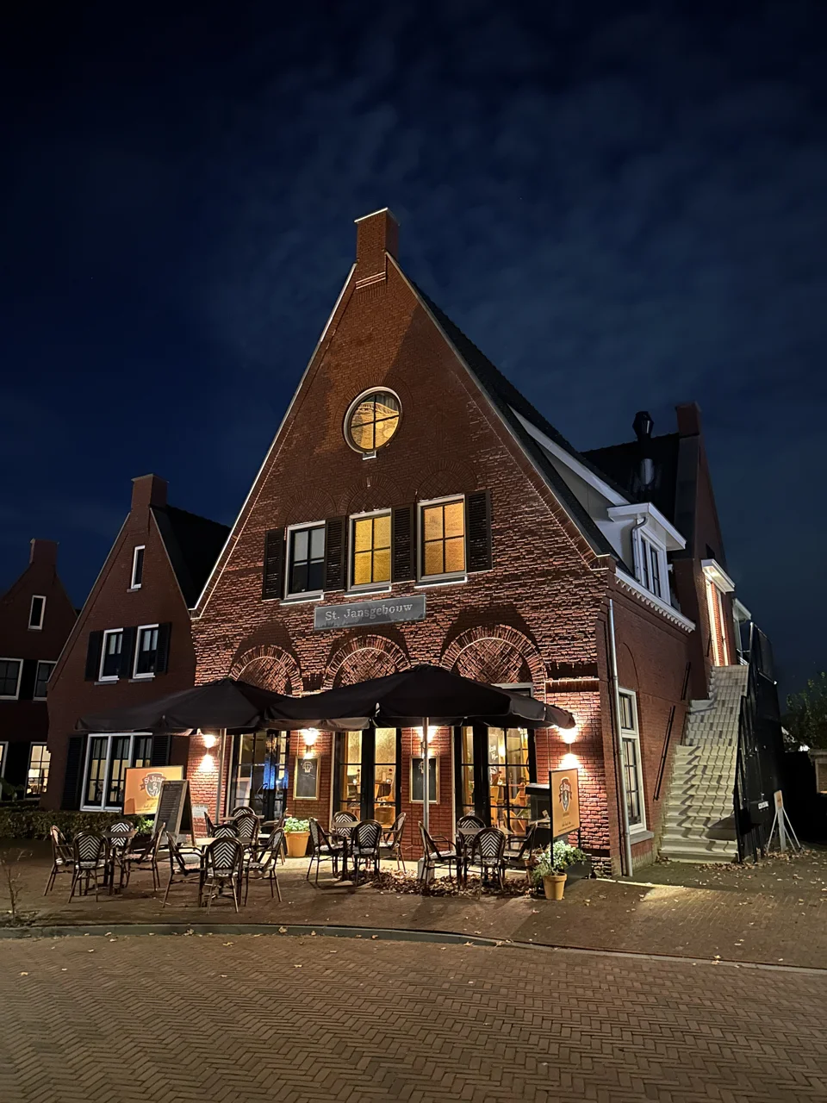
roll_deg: +0.0
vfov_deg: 71.6
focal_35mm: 24
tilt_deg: +15.7
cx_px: 414
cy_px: 552
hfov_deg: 56.8
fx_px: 765
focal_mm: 6.86
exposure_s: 1/9
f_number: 1.78
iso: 2000
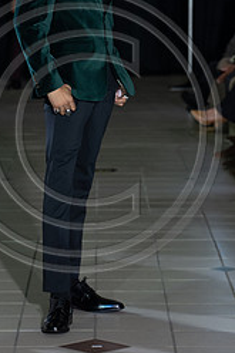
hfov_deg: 6.9
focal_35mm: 200
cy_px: 128
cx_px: 78
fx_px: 1961
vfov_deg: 10.3
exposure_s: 1/160
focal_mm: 110
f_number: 5
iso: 1250
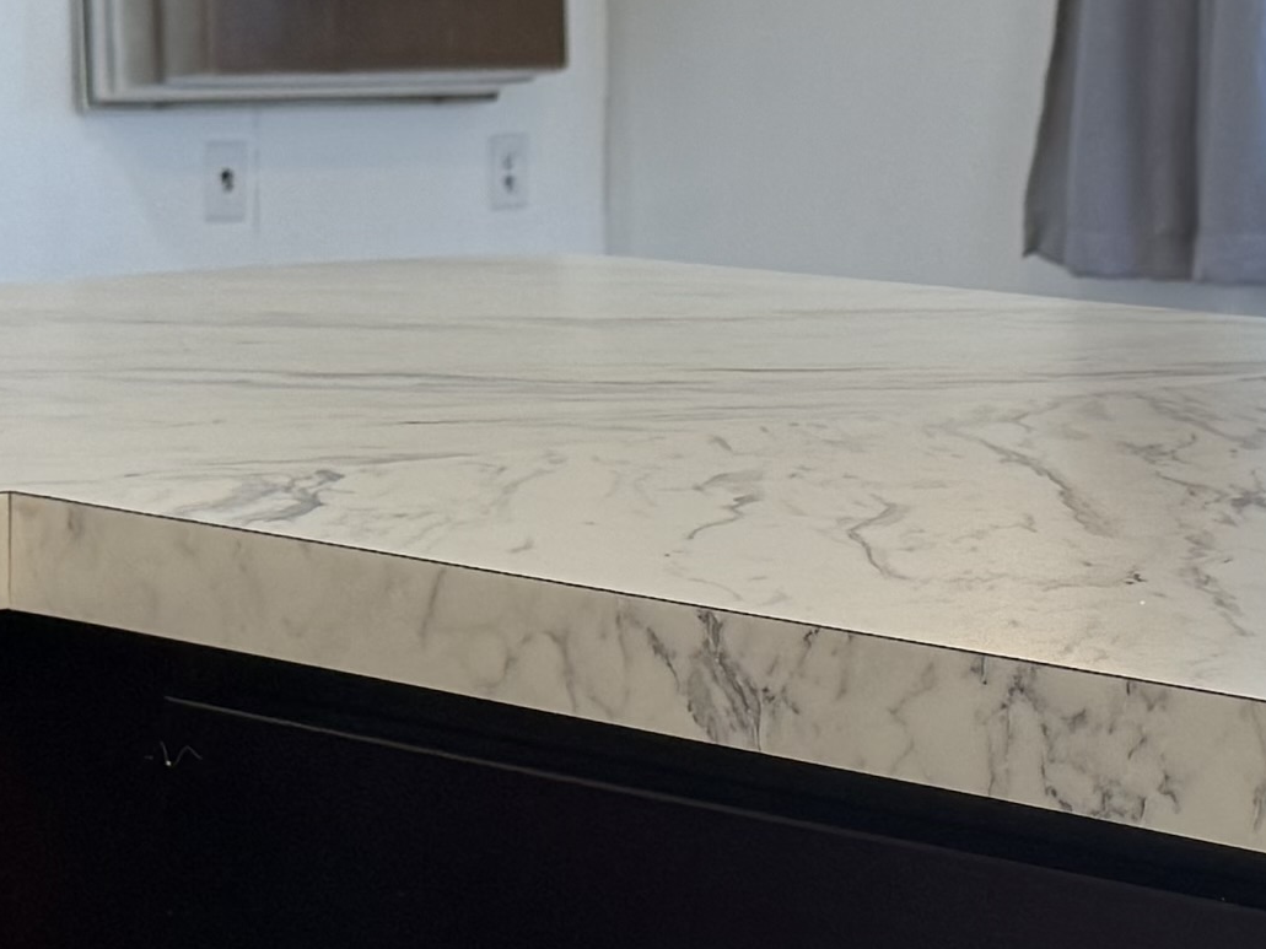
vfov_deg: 11.1
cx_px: 900
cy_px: 379
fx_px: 4864
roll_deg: -0.9
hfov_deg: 14.8
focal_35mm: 133
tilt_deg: -5.0
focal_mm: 6.76
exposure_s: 1/120
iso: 125
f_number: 1.78
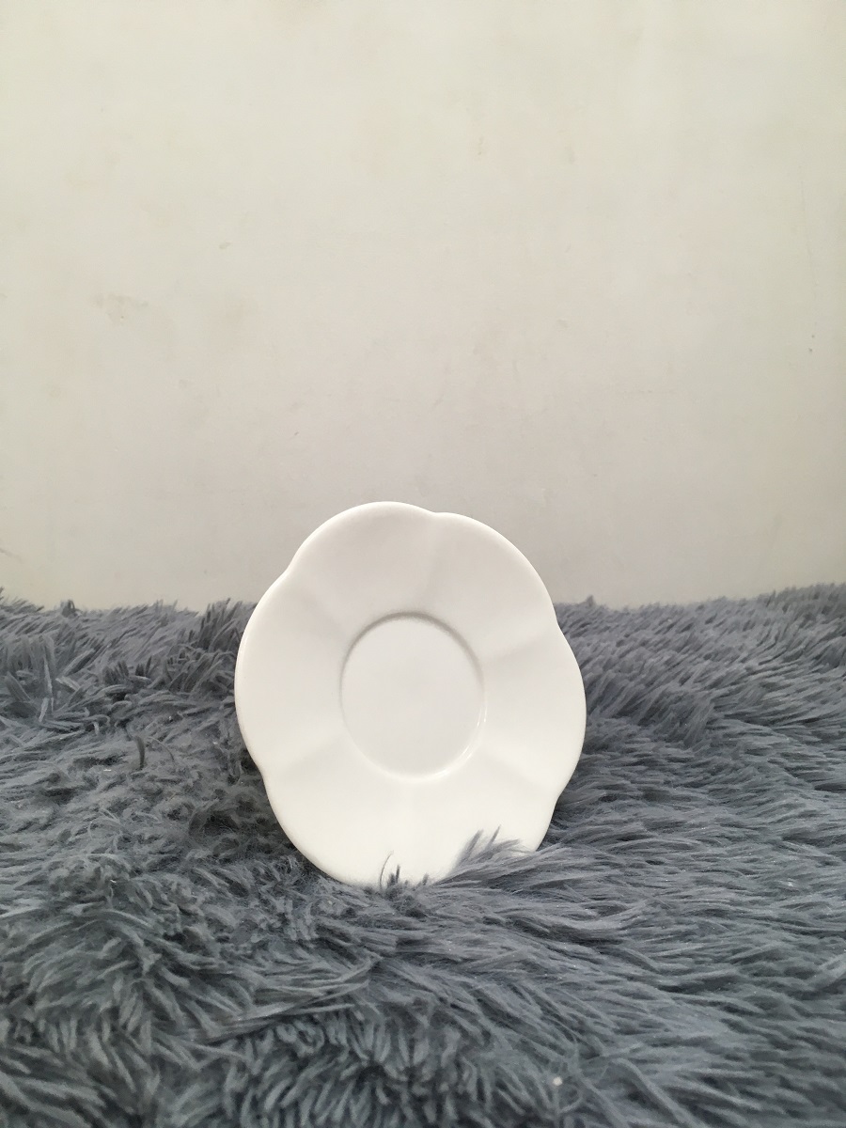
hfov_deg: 48.2
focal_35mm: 29
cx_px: 423
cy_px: 564
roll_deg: +0.5
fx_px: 945
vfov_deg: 61.7
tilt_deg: -10.4
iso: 64
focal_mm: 4.15
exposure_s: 1/33
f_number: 2.2
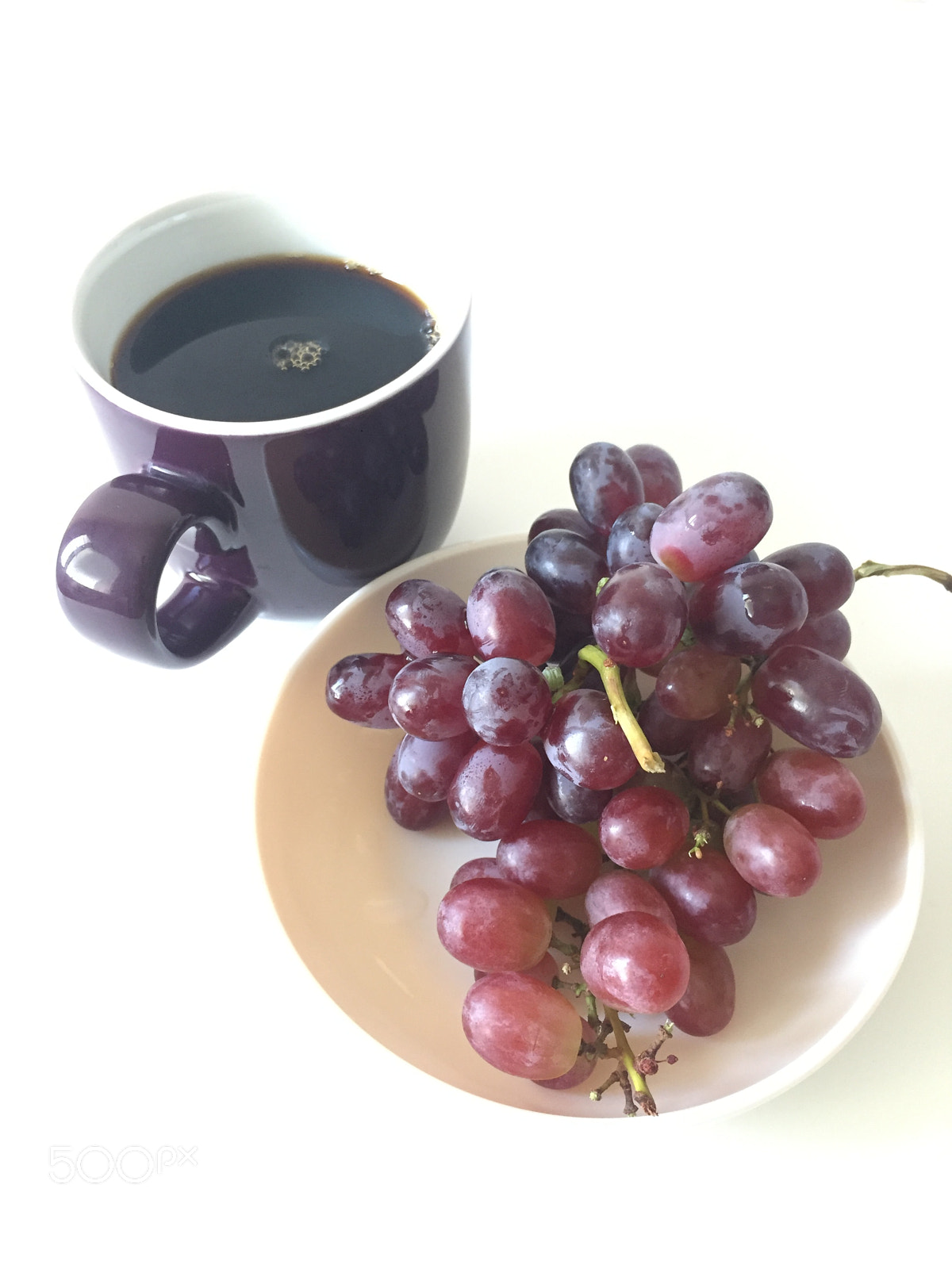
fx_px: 1063
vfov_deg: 61.7
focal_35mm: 29
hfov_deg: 48.2
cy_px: 634
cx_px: 476
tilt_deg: -51.6
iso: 200
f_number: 2.2
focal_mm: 4.15
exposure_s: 1/33
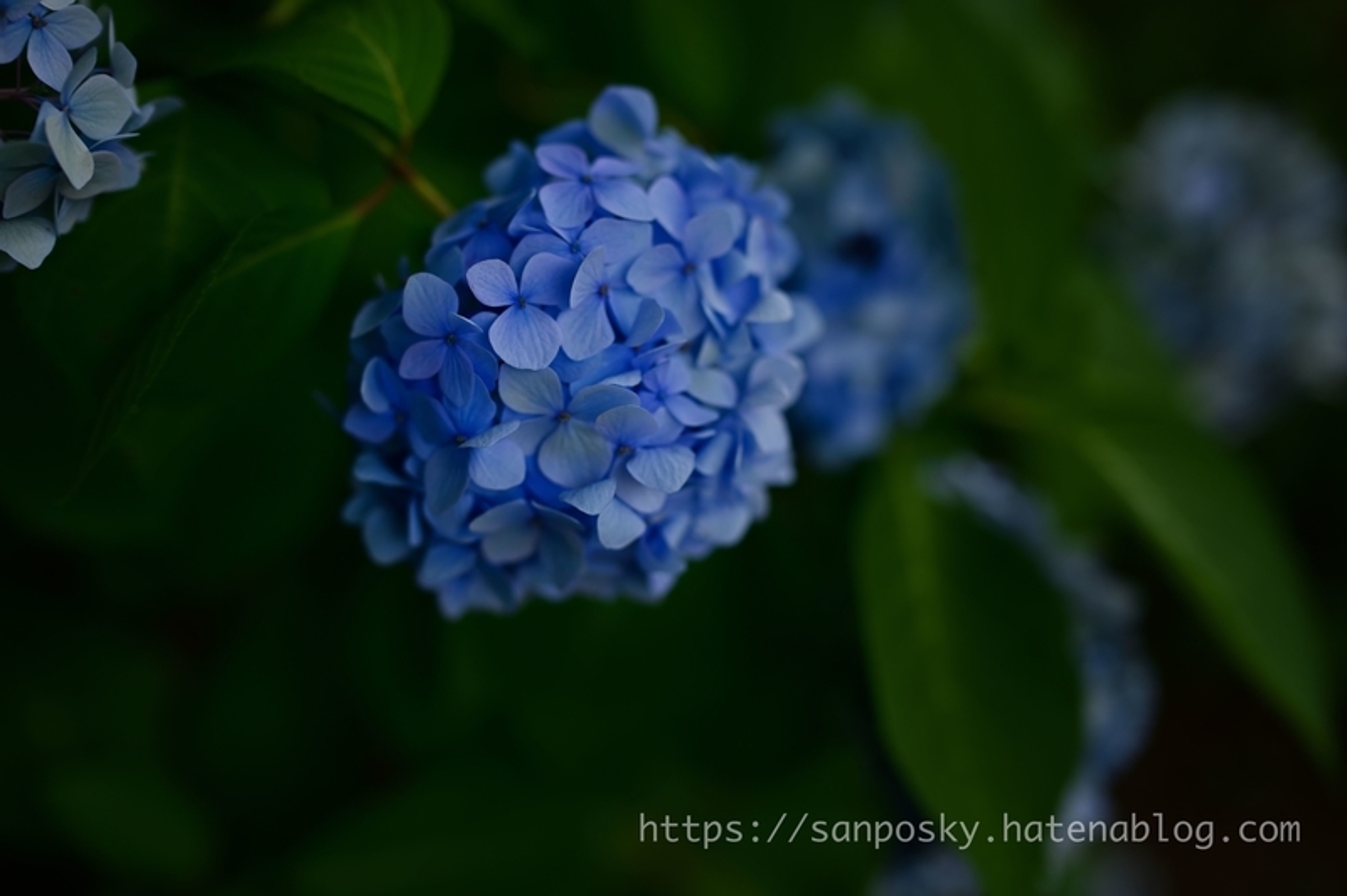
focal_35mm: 50
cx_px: 674
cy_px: 448
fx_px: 1869
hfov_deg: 39.6
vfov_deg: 26.9
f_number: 1.8
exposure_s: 1/800
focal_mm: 50
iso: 100
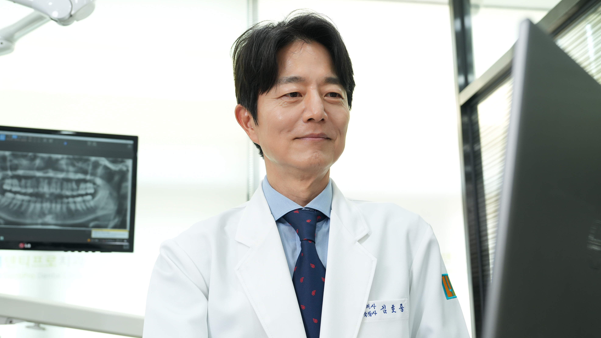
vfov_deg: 30.4
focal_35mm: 39
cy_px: 202
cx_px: 322
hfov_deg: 51.6
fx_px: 622
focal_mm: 31
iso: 400
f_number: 3.5
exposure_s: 1/100
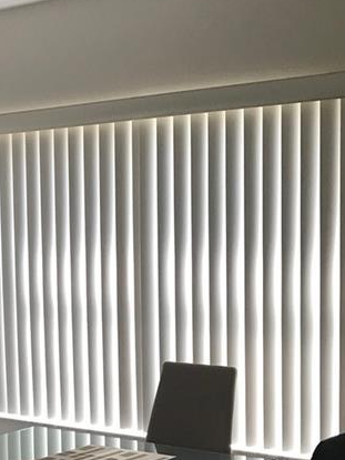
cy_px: 348
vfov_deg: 23.9
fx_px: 1077
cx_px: -90
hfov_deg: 17.2
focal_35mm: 81
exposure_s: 1/40
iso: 25
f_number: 1.8
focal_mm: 3.99
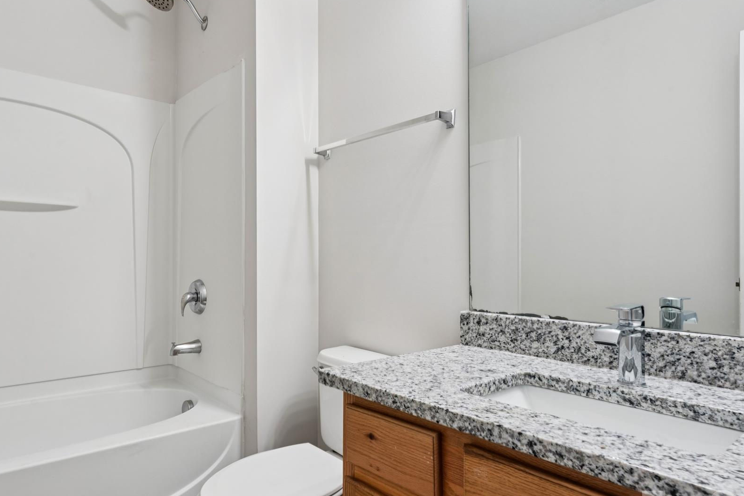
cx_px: 311
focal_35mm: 22
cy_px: 262
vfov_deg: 56.6
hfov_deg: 77.3
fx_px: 460
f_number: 13
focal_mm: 17.2
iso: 100
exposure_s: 1/2.5
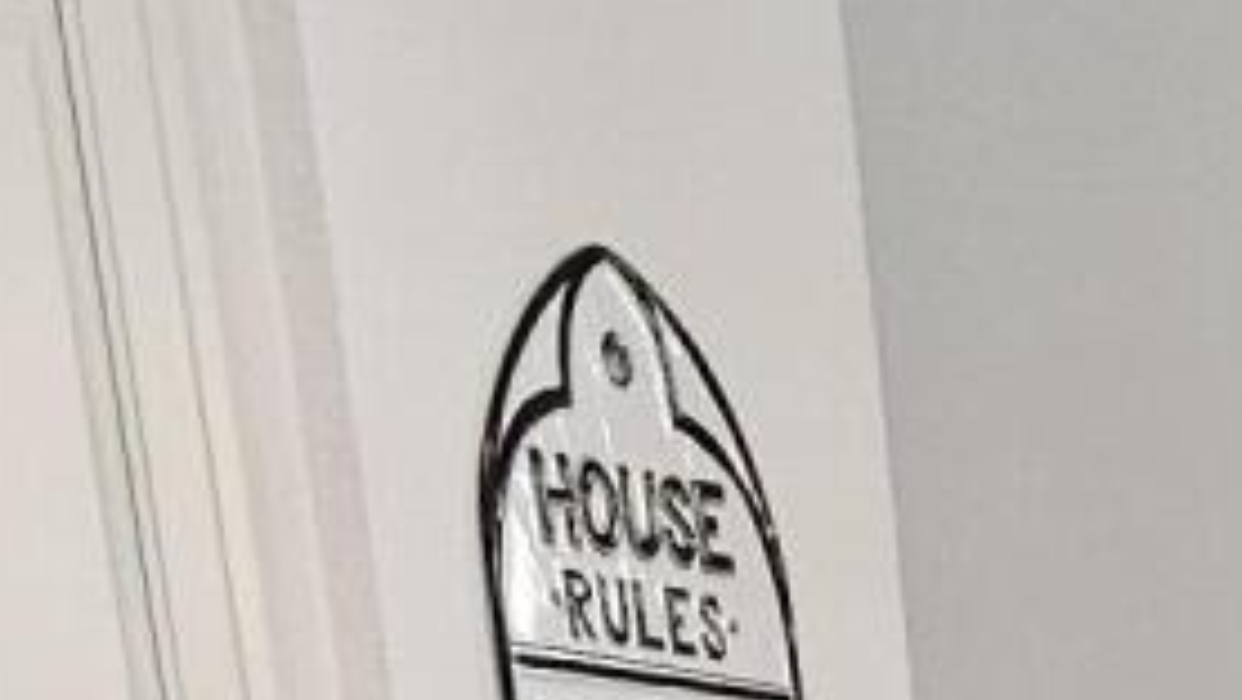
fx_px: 5963
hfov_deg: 11.4
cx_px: 1829
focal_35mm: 181
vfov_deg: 5.0
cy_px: 3899
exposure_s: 1/120
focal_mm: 5.4
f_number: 1.8
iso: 400
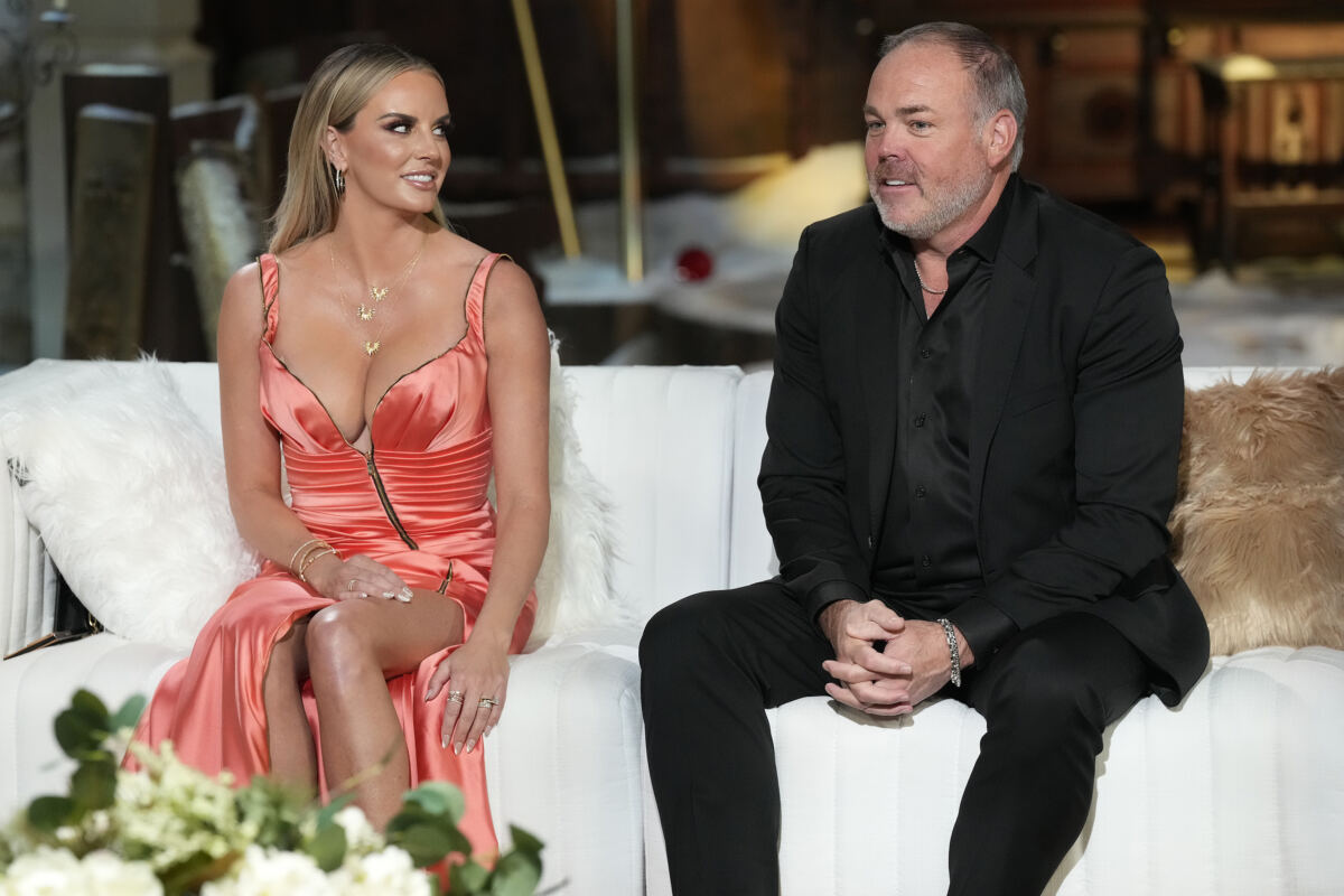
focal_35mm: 158
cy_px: 448
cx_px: 672
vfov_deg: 8.7
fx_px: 5898
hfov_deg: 13.0
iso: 4000
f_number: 4
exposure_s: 1/160
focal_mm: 158
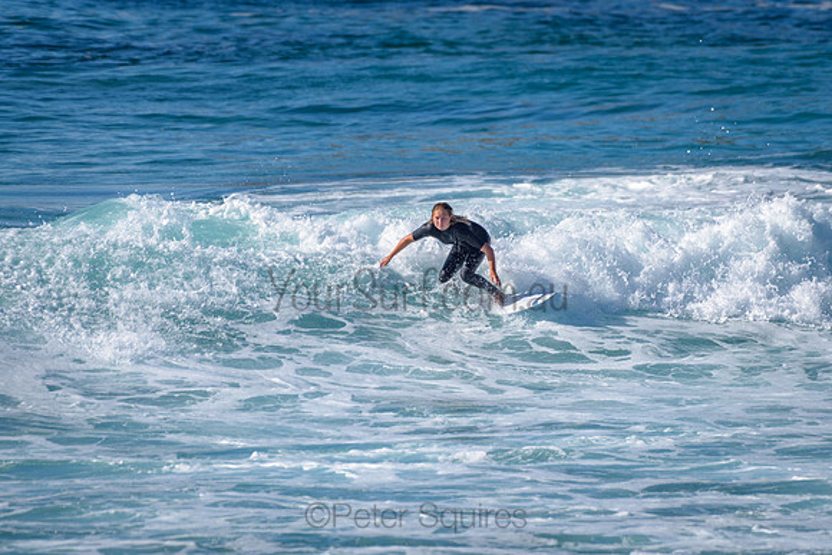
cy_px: 215
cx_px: 435
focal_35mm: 613
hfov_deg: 3.4
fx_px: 14165
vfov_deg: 2.2
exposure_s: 1/2000
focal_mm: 500
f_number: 5.6
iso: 140
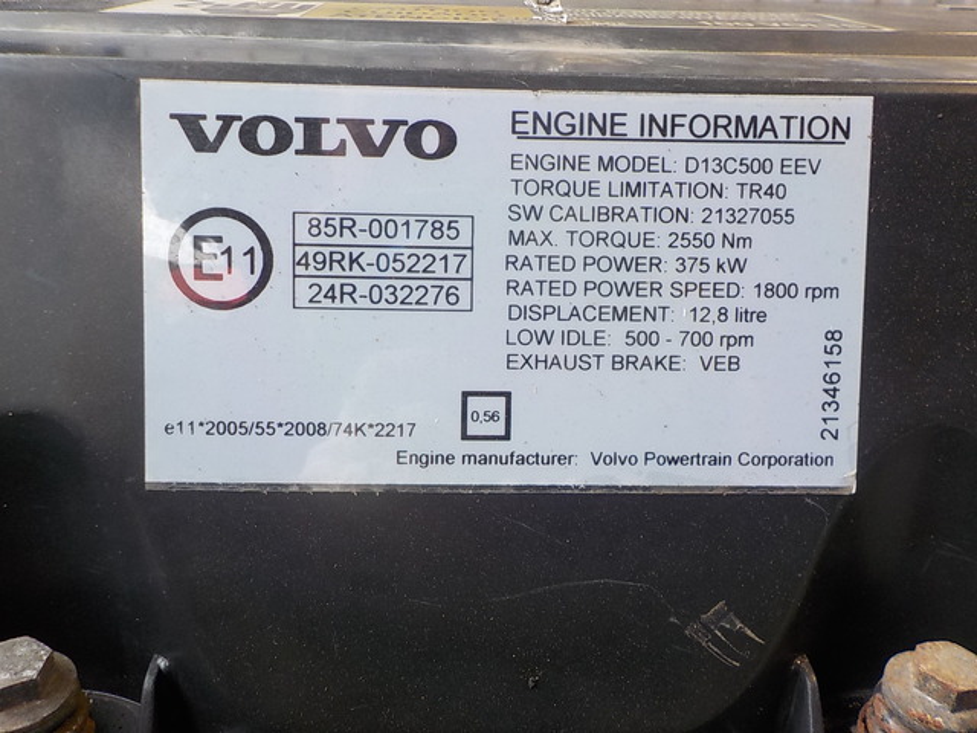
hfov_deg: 60.0
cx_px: 488
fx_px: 847
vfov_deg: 46.8
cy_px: 366
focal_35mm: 30
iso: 125
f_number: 3.3
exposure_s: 1/30
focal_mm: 4.1
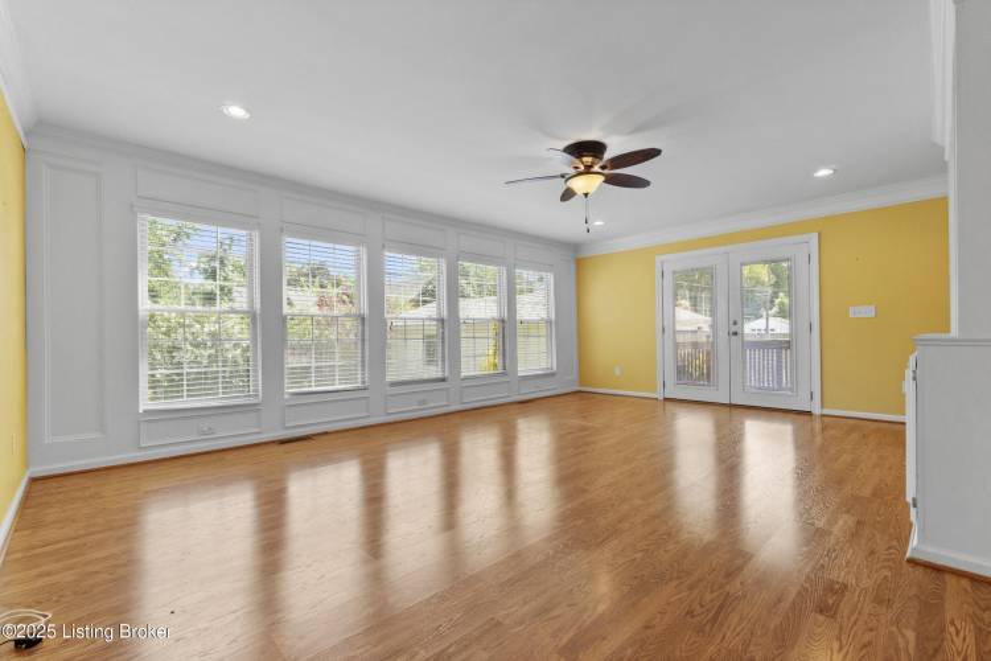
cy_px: 330
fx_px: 413
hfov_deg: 100.4
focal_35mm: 15
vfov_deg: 77.3
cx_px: 496
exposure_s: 1/50
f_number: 8
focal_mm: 10
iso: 400
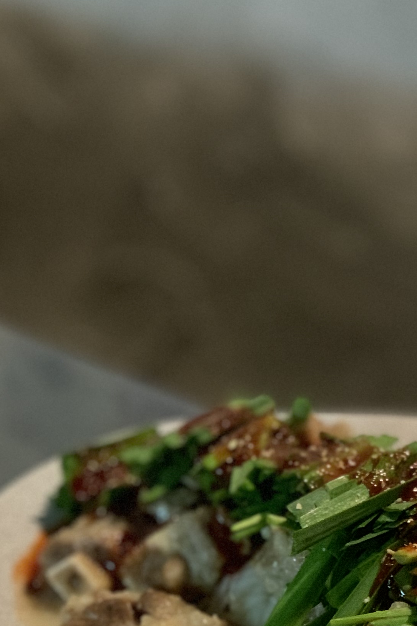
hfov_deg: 10.1
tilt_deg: -29.6
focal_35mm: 134
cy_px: 523
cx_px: 439
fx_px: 2328
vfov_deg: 15.2
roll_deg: +0.3
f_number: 2.4
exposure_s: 1/60
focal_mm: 6
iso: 400
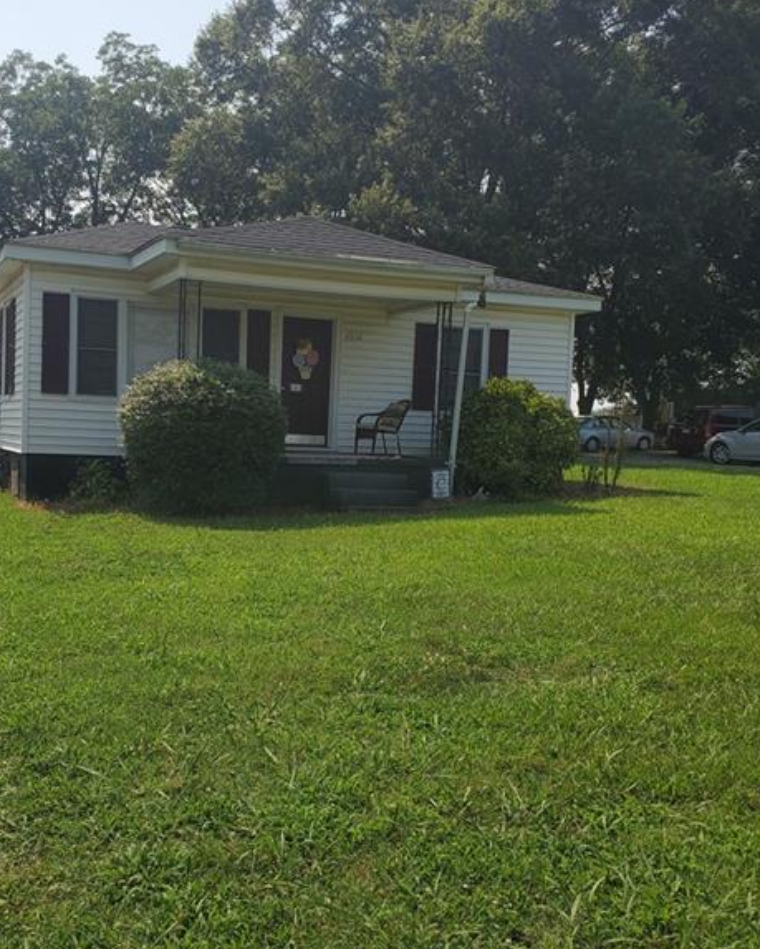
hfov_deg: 43.1
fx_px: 955
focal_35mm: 34
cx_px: 298
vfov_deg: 52.8
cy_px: 497
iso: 50
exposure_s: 1/2054
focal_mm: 4.3
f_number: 2.4
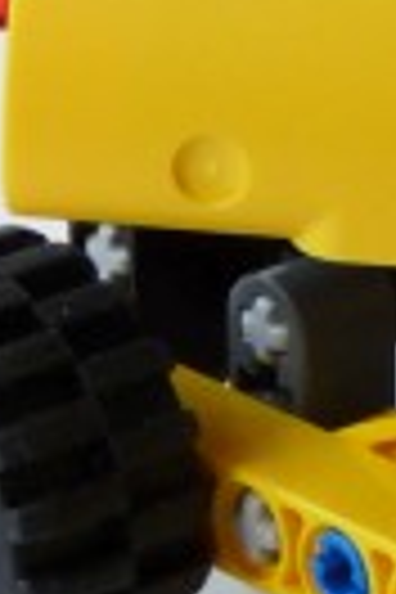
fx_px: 4158
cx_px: 918
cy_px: -248
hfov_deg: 5.3
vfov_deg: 8.0
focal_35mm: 252
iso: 100
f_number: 5.6
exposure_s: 1/20
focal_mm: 7.1
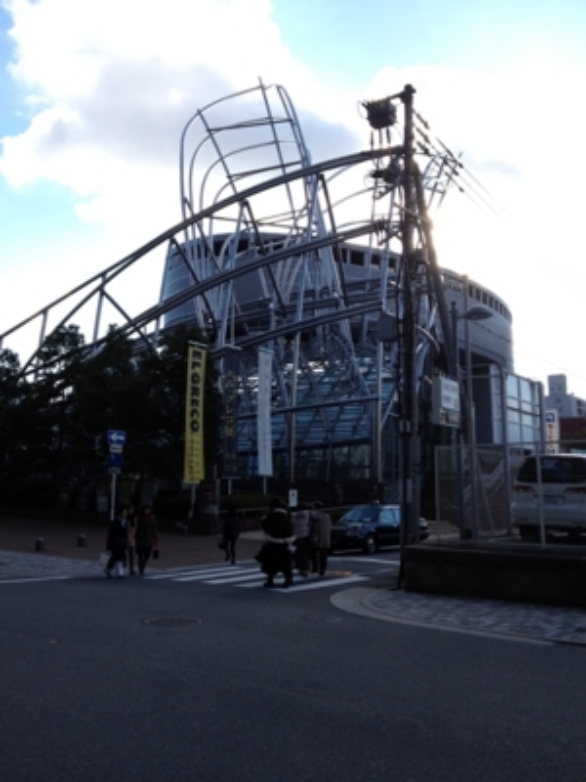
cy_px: 391
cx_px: 293
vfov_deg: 52.6
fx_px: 790
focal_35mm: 35
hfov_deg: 40.7
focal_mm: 4.28
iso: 64
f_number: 2.4
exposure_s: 1/1126
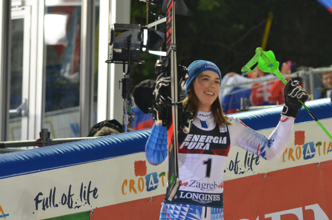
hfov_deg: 10.2
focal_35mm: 202
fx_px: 1864
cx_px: 166
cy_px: 110
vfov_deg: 6.8
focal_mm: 135
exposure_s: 1/250
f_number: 4
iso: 640
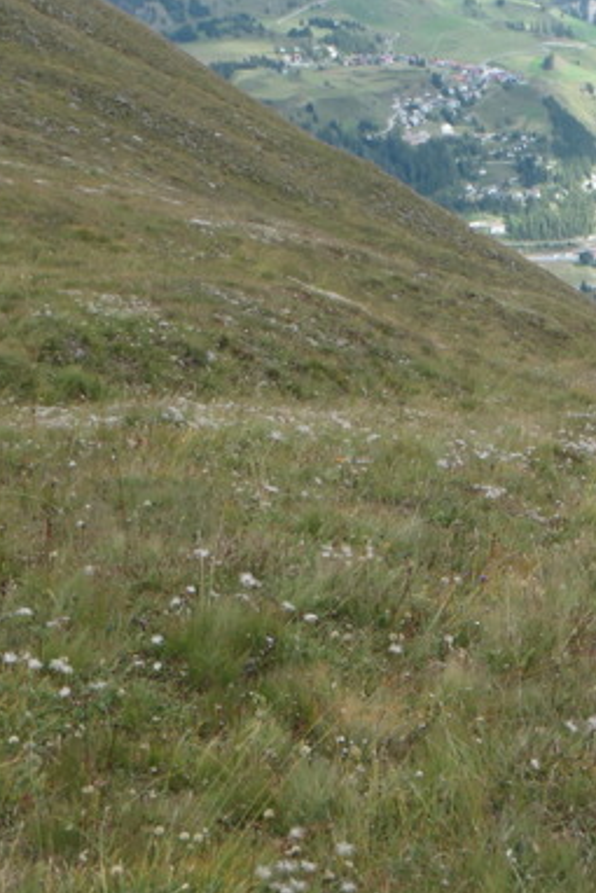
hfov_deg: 17.1
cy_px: 416
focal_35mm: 76
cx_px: 742
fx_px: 1885
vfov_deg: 26.6
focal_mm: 10.8
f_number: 3.5
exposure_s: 1/1000
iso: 200
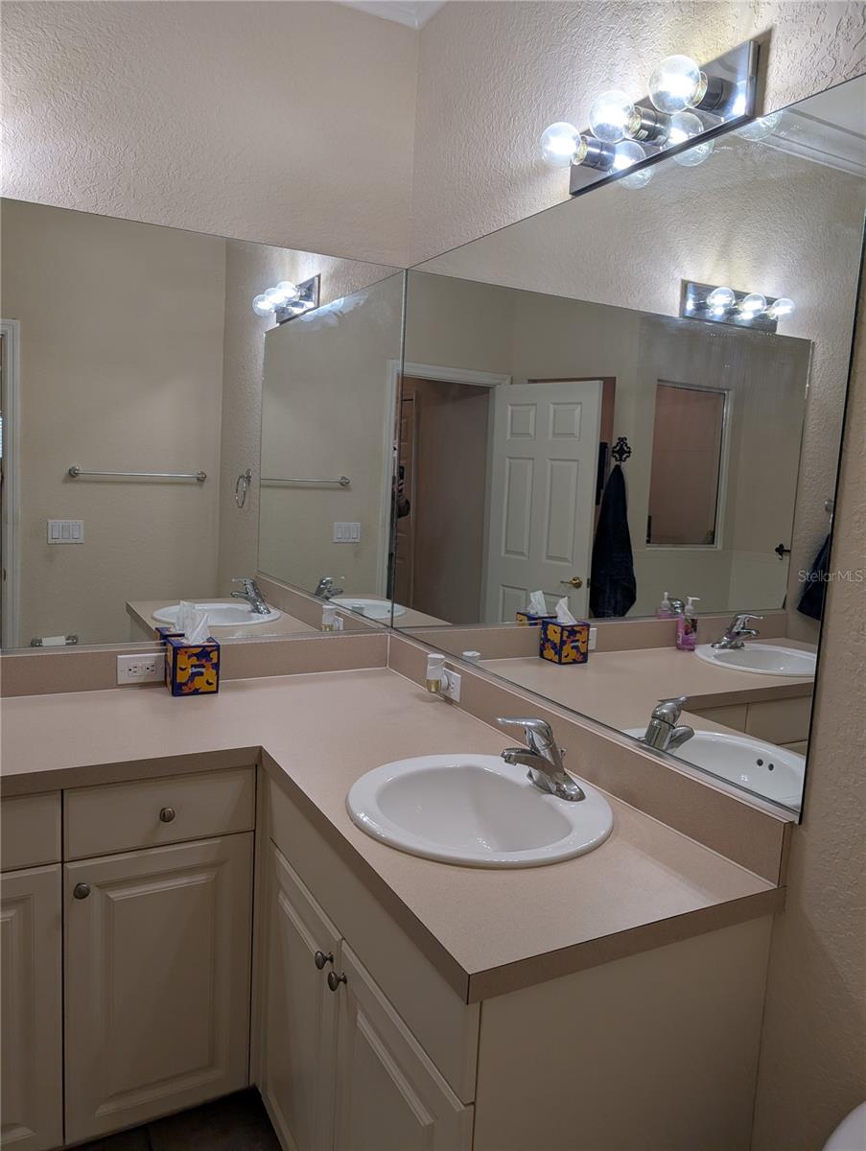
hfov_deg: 56.9
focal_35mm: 24
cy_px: 576
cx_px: 433
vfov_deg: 71.5
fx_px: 799
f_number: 1.68
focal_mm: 6.9
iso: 37
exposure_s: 1/120
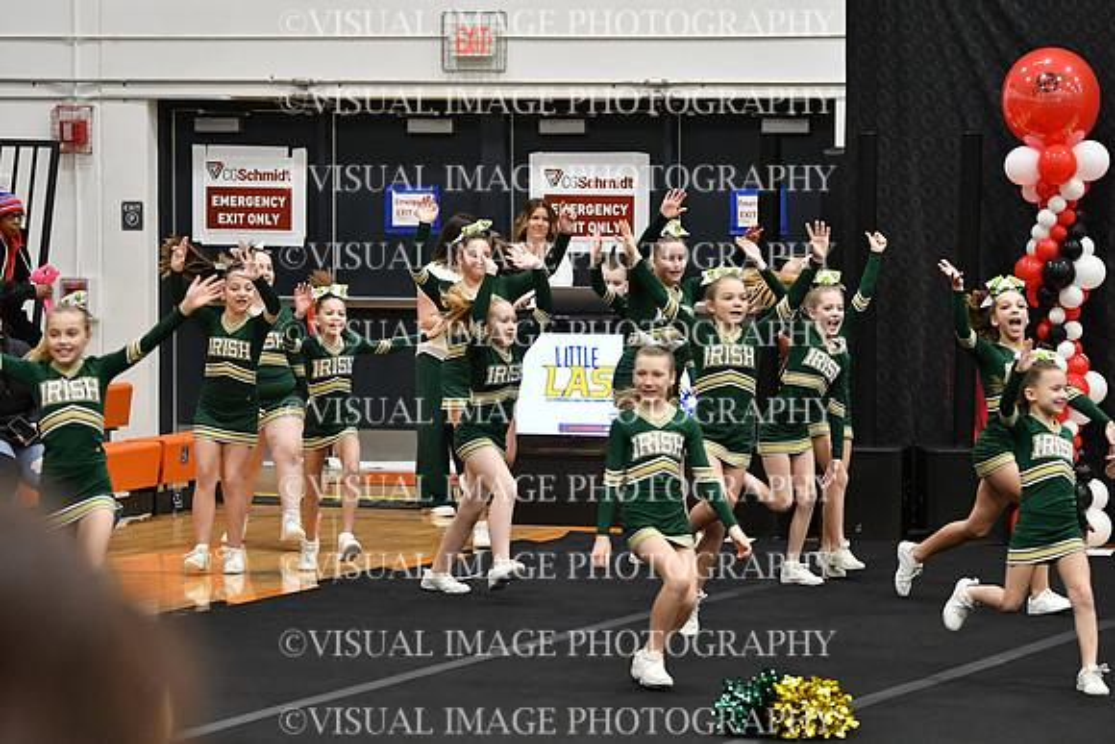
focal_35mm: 168
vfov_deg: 8.2
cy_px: 372
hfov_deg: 12.2
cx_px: 558
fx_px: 5204
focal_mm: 112
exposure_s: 1/800
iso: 5000
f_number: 2.8
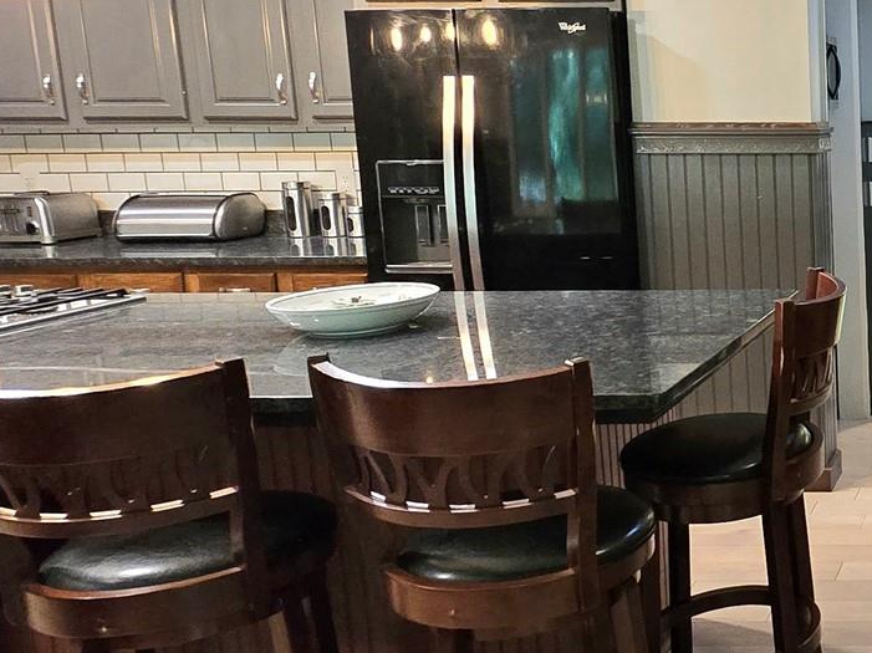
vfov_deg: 37.5
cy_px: 256
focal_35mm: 38
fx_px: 957
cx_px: 1045
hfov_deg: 37.3
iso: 500
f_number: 2.2
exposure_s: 1/60.2
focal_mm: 2.2
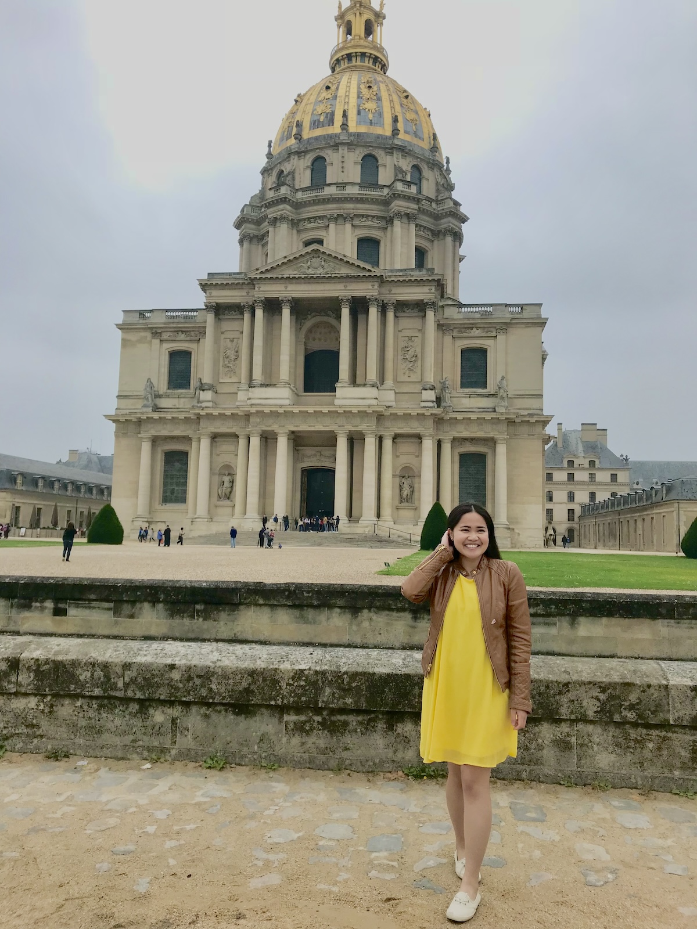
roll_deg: -3.4
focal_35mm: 28
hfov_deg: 49.7
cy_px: 464
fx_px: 752
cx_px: 348
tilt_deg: +3.1
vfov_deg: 63.4
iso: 20
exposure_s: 1/1597
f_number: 1.8
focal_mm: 3.99
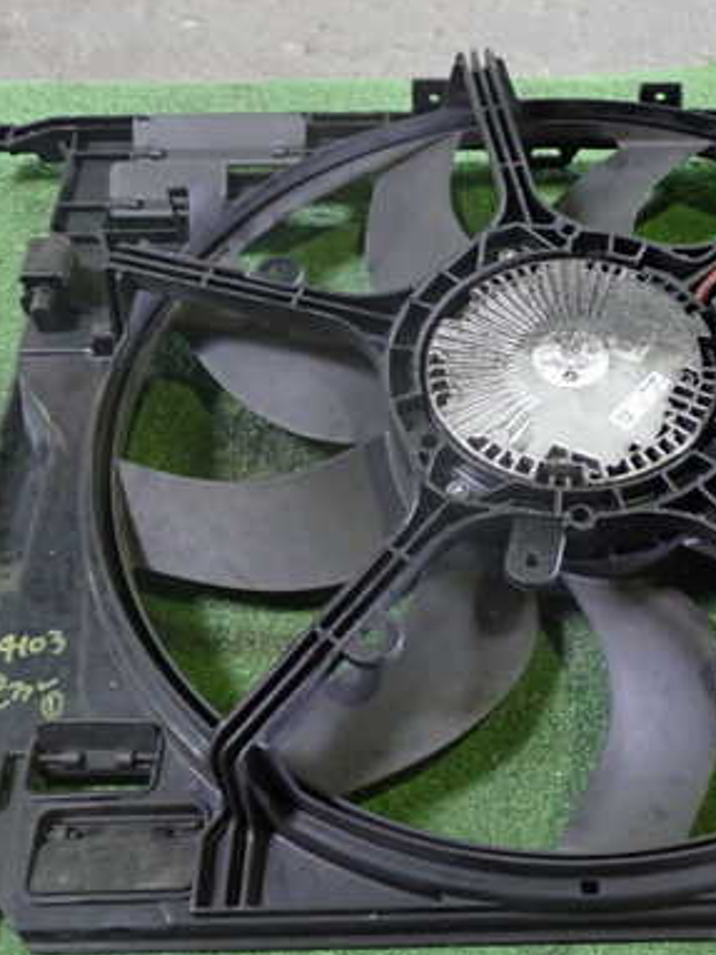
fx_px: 1297
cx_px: 579
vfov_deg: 40.4
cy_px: 494
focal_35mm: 47
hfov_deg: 30.1
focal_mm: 5.4
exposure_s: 1/30
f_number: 2.3
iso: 800
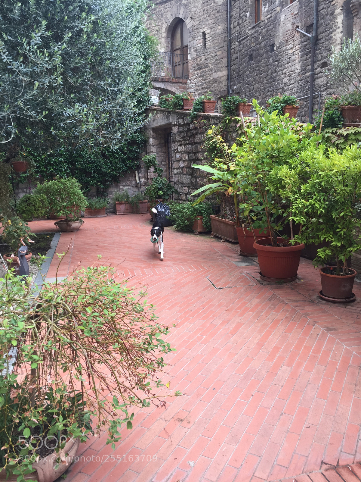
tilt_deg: -10.1
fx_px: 403
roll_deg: +1.6
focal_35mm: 29
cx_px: 180
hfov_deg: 48.2
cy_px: 241
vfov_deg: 61.7
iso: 32
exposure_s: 1/118
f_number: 2.2
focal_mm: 4.15
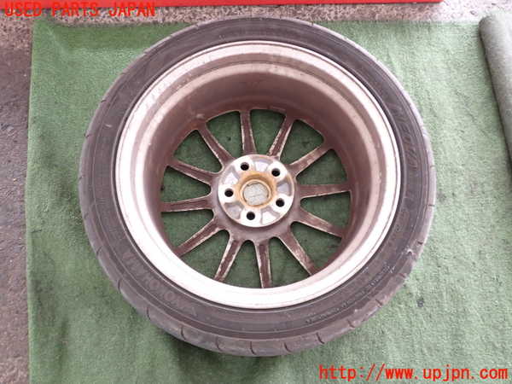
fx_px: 444
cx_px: 256
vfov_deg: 46.8
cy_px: 192
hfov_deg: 60.0
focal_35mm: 30
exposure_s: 1/30
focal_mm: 5.4
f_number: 2.3
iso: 250
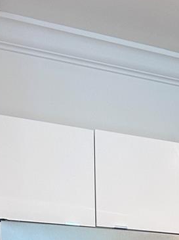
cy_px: 369
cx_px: 287
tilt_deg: -6.5
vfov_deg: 20.7
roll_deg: -1.7
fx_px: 546
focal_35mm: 79
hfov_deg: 16.6
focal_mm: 6.86
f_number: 1.78
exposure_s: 1/60
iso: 125
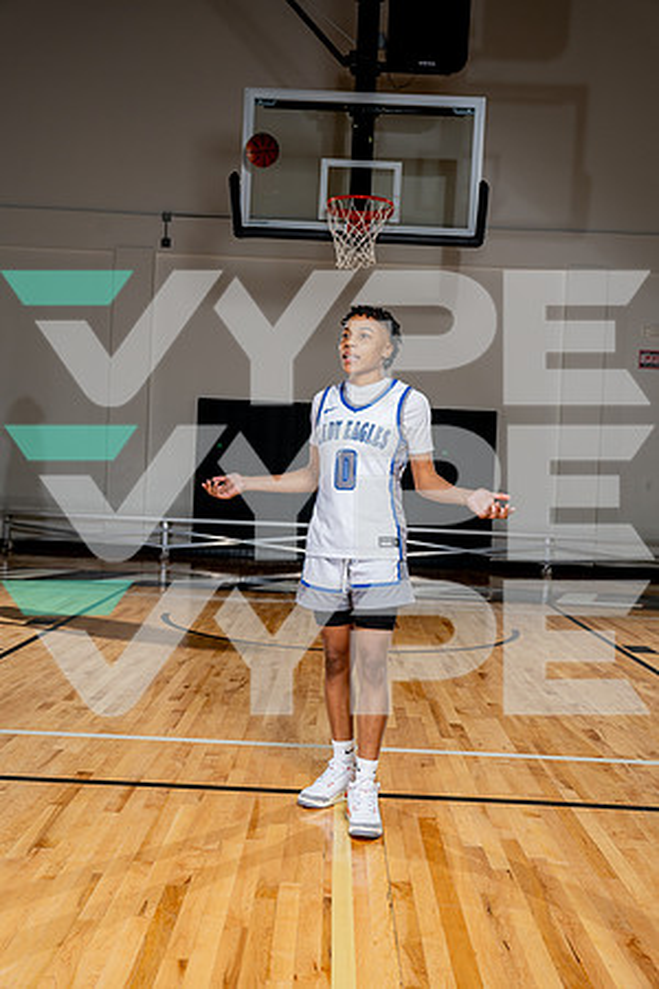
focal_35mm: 38
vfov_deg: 50.7
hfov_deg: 35.1
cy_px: 494
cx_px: 330
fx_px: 1043
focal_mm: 38
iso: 200
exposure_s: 1/250
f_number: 5.6
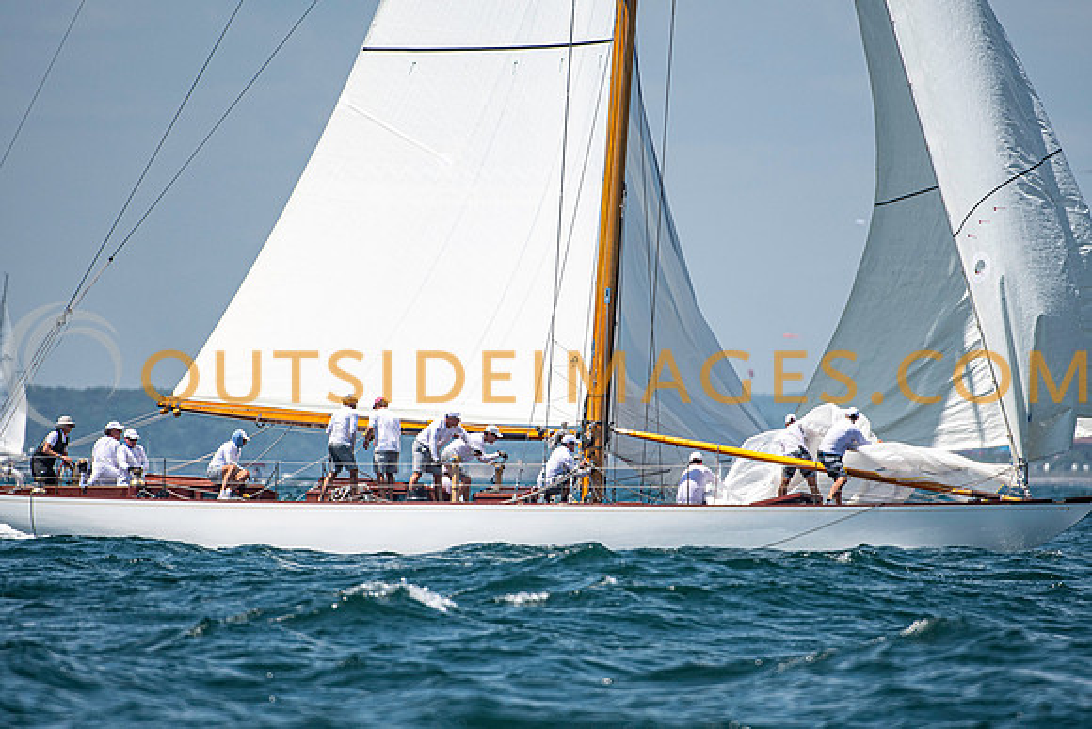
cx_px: 546
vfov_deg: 2.3
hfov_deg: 3.4
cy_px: 364
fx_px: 18203
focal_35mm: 600
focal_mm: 400
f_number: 5
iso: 400
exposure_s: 1/4000
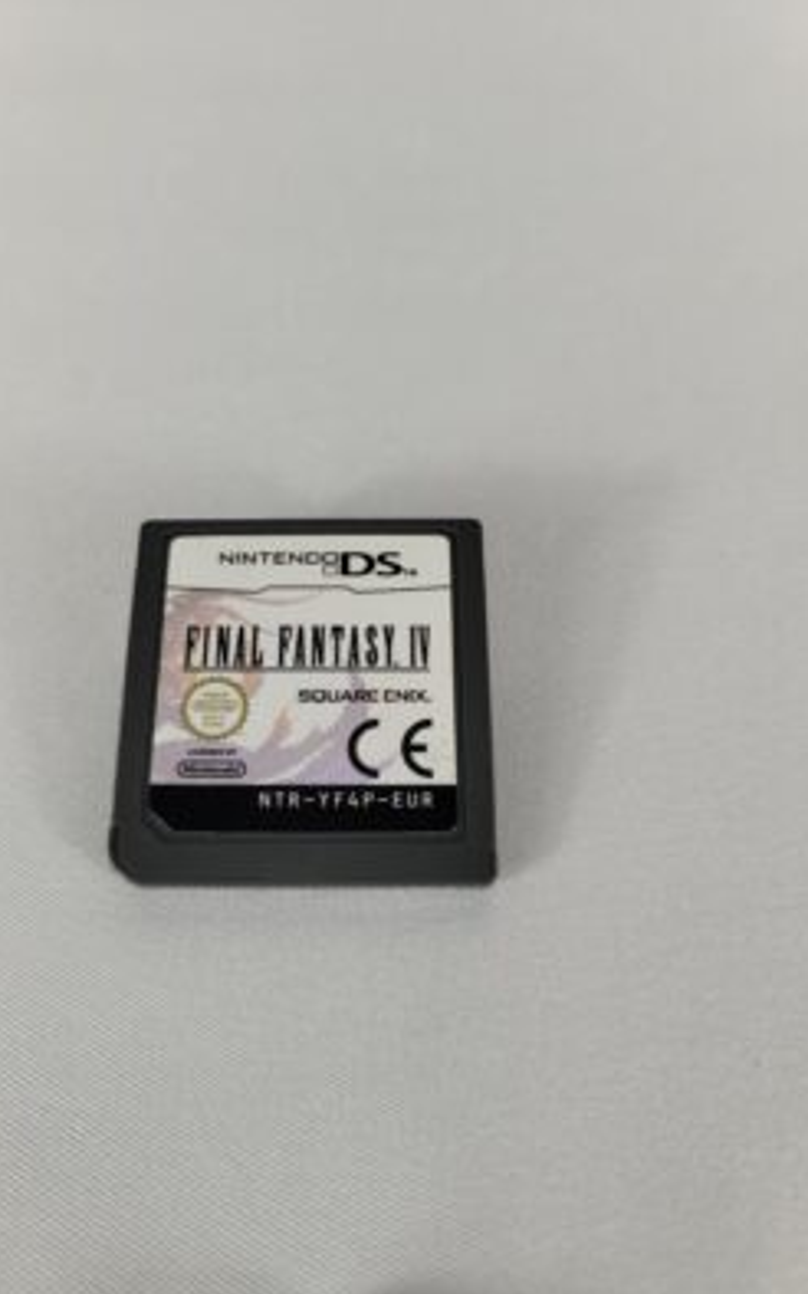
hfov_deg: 44.5
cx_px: 371
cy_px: 647
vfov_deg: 66.5
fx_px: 987
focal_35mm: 28
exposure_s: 1/144
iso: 40
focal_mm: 5.4
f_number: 1.8
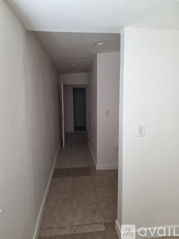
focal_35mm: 23
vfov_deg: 73.9
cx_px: 90
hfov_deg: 58.9
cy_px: 120
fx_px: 159
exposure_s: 1/180
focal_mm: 6.25
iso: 200
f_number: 1.7
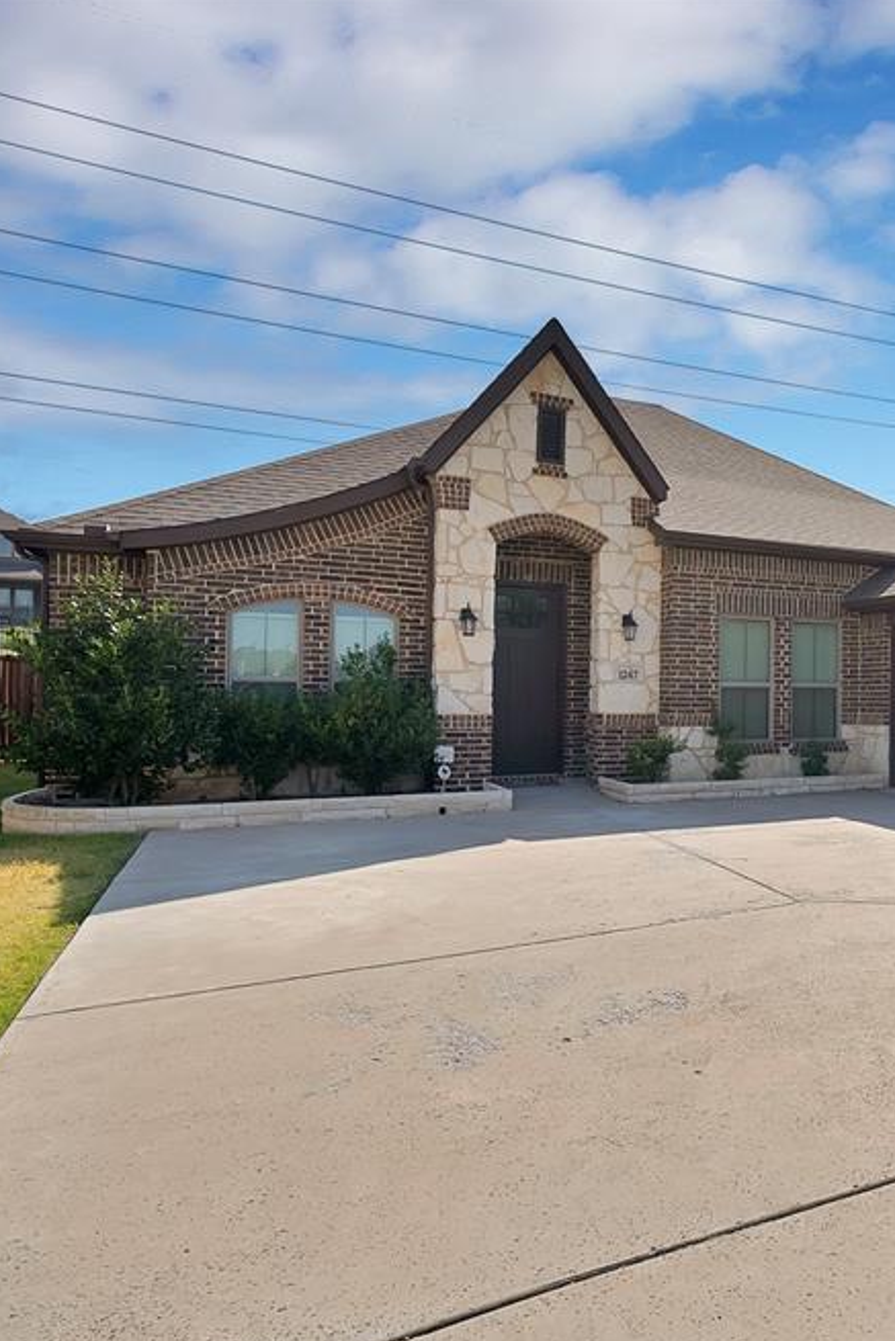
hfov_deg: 42.9
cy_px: 689
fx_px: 932
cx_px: 928
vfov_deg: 71.5
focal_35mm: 25
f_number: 13
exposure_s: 1/250
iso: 640
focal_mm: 16
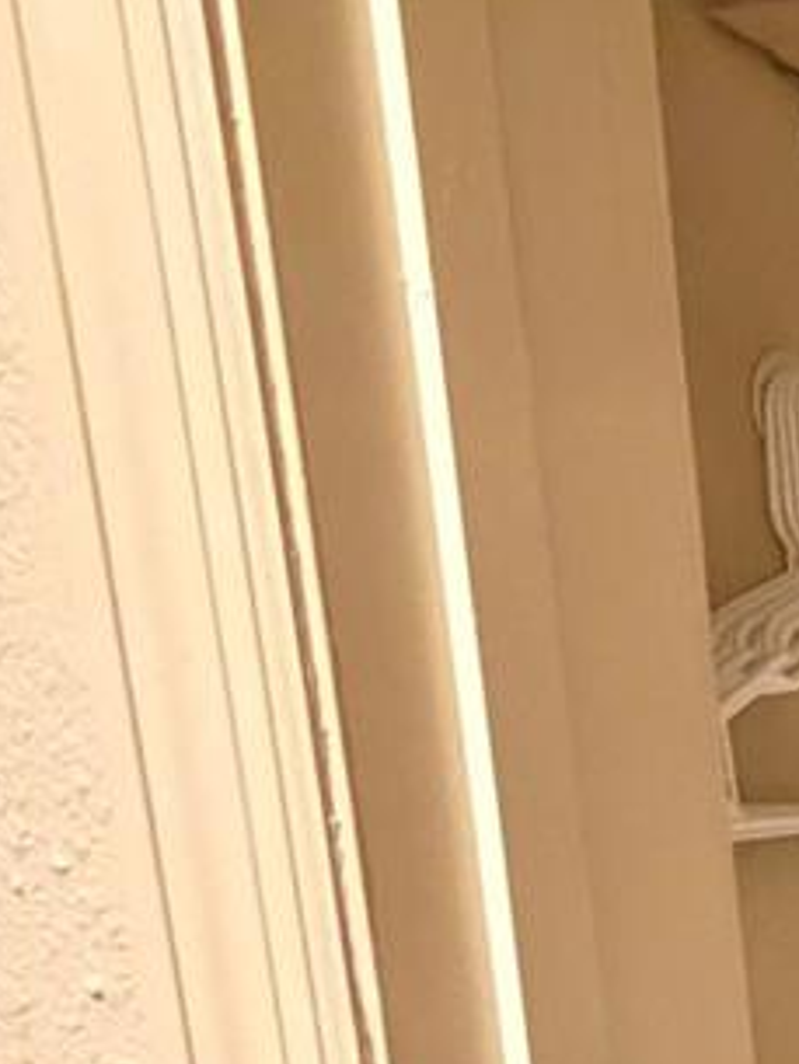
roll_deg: -0.2
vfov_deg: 30.8
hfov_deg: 18.6
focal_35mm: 55
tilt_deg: -12.9
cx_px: 1549
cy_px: 1193
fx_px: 1691
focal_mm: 2.22
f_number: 2.2
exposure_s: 1/30
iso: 1250
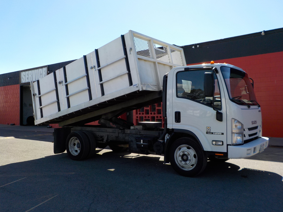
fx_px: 245
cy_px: 106
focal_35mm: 30
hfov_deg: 60.0
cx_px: 142
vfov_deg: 46.8
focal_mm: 4.1
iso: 125
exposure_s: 1/800
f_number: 3.3
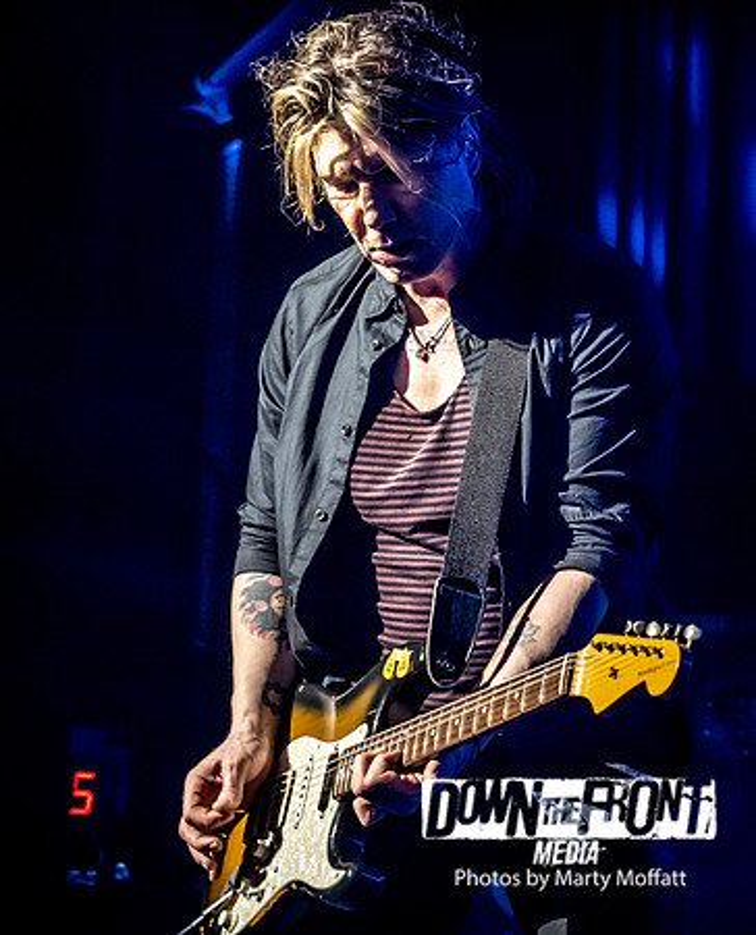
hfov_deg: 14.9
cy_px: 468
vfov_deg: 18.4
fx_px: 2882
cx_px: 388
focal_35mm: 104
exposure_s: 1/200
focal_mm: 40
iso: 1600
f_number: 3.5
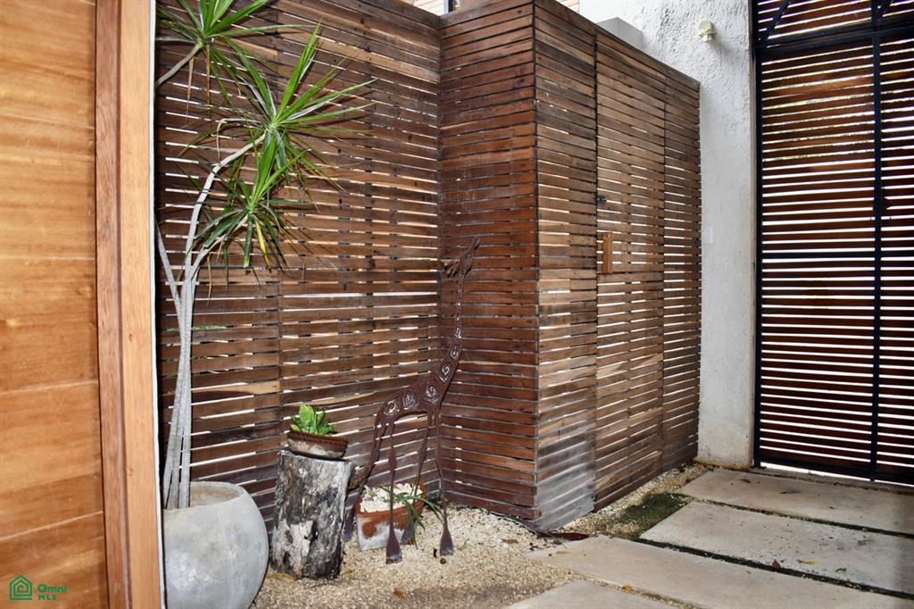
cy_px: 304
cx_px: 457
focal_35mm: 27
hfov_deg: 67.4
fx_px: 685
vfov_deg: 47.9
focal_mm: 18
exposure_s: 1/200
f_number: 3.5
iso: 500
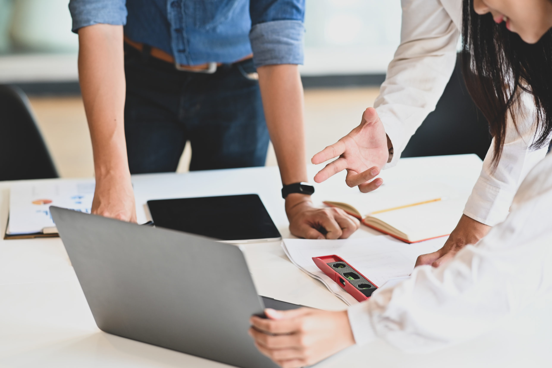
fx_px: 1609
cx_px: 276
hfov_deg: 19.5
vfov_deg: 13.0
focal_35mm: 105
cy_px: 184
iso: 400
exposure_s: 1/80
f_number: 2.8
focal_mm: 105
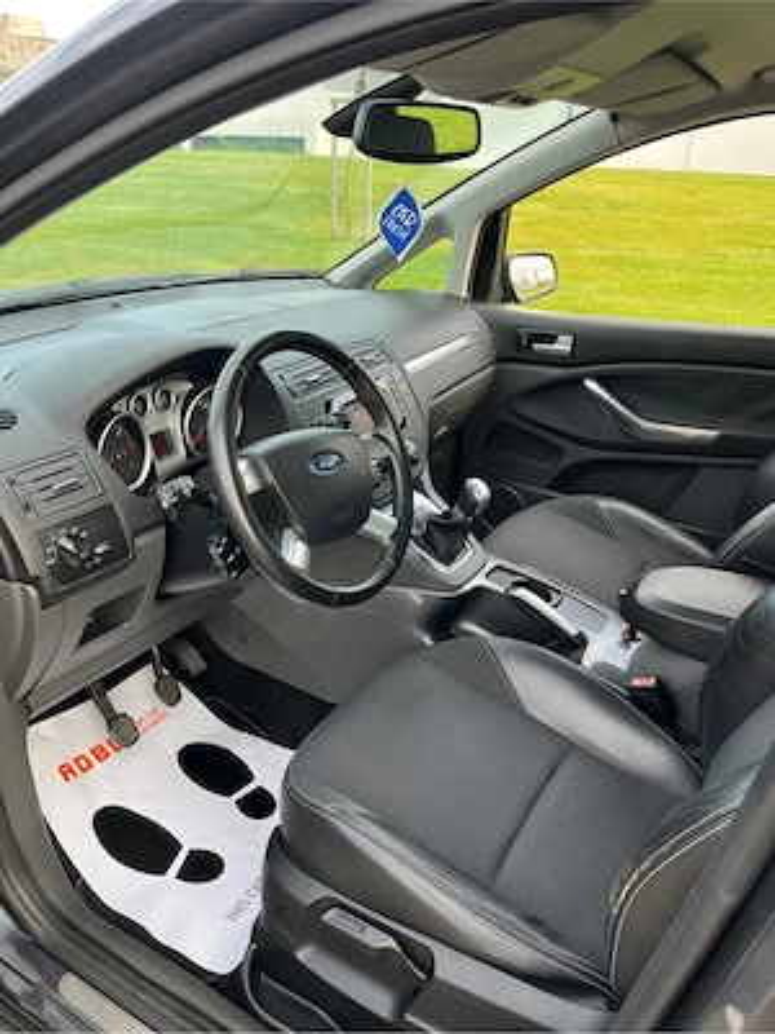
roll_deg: -1.8
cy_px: 517
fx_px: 776
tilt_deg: -24.0
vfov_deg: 67.3
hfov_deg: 53.1
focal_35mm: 26
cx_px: 388
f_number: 1.6
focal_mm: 5.1
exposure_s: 1/164
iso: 40
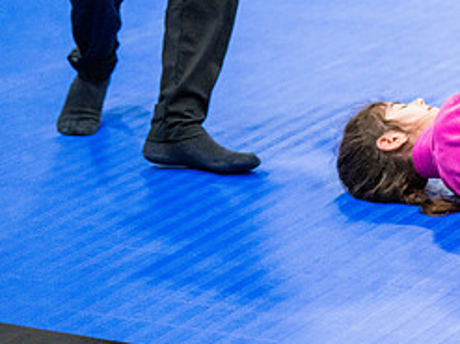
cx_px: 516
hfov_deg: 11.2
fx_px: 2311
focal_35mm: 174
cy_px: -12
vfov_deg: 8.5
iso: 4000
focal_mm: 77
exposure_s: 1/640
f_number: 2.8
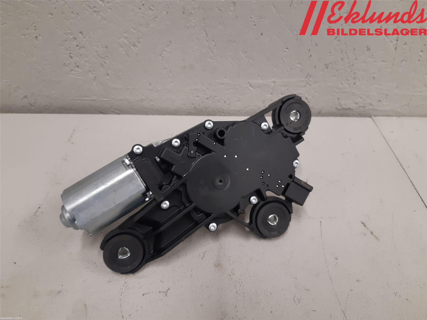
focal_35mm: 26
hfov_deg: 67.3
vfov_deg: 53.1
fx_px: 321
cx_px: 214
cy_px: 160
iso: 125
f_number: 1.7
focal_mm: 3.93
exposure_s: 1/50
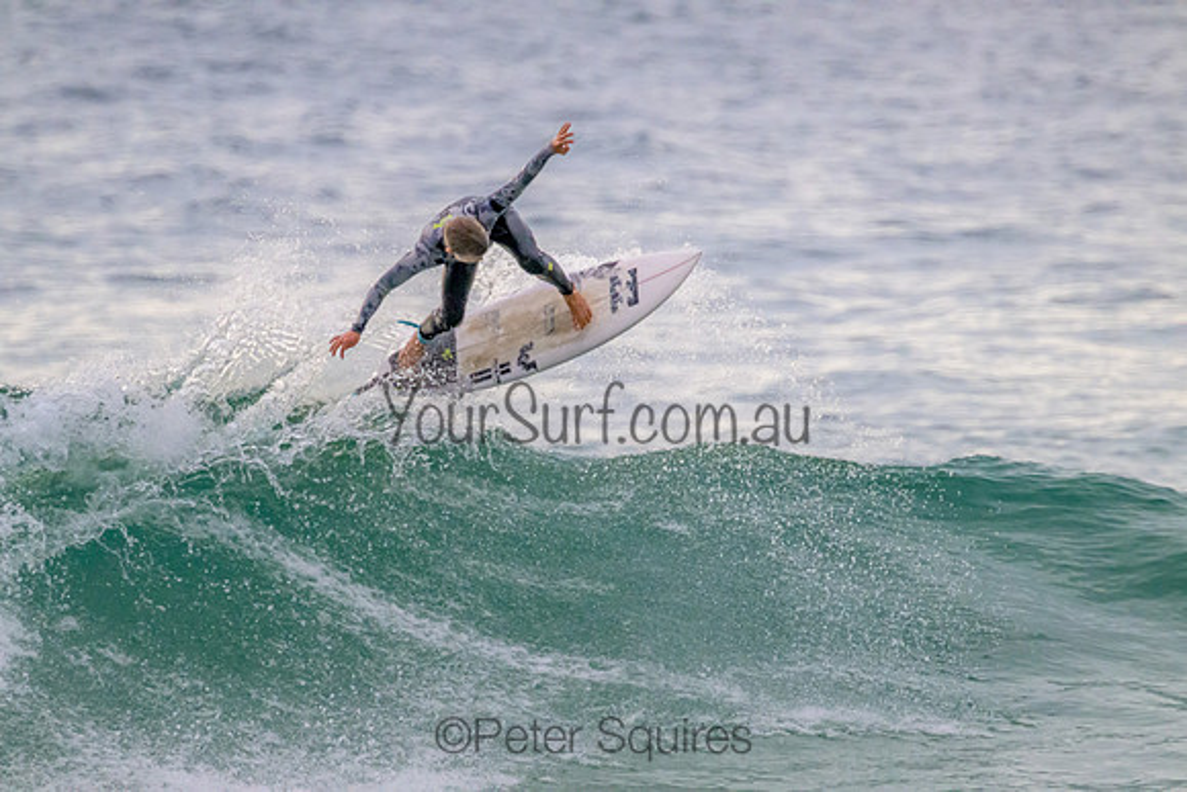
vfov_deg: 1.7
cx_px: 594
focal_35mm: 800
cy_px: 396
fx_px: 26383
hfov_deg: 2.6
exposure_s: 1/2000
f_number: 11
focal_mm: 800
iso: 9000
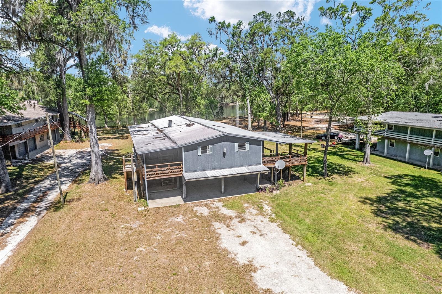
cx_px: 221
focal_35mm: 22
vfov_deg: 57.2
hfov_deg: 78.6
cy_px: 147
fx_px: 270
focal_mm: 8.38
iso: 200
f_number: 2.8
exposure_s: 1/2000
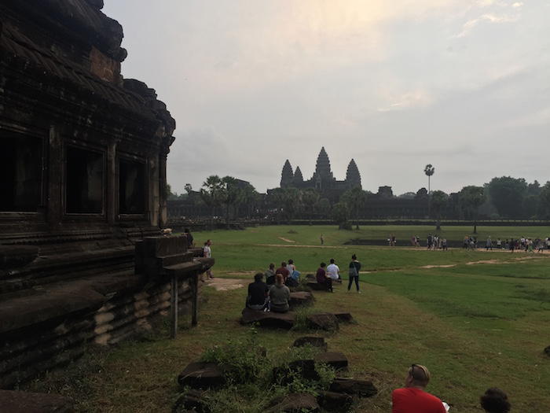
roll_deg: -0.4
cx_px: 275
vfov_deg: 48.2
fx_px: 461
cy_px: 206
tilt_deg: -0.4
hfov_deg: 61.7
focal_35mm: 29
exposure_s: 1/102
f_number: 2.2
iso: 32
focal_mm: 4.15
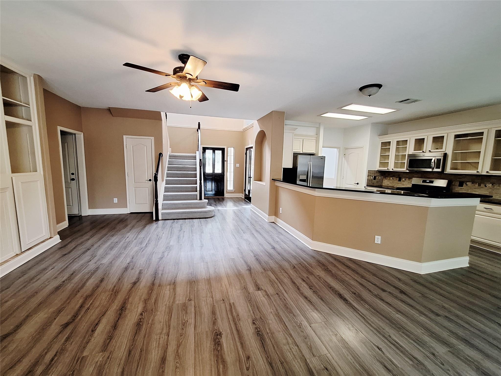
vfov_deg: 89.9
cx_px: 250
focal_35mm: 13
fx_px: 188
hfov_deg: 106.2
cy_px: 188
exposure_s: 1/40
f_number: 2.2
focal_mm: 1.74
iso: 160
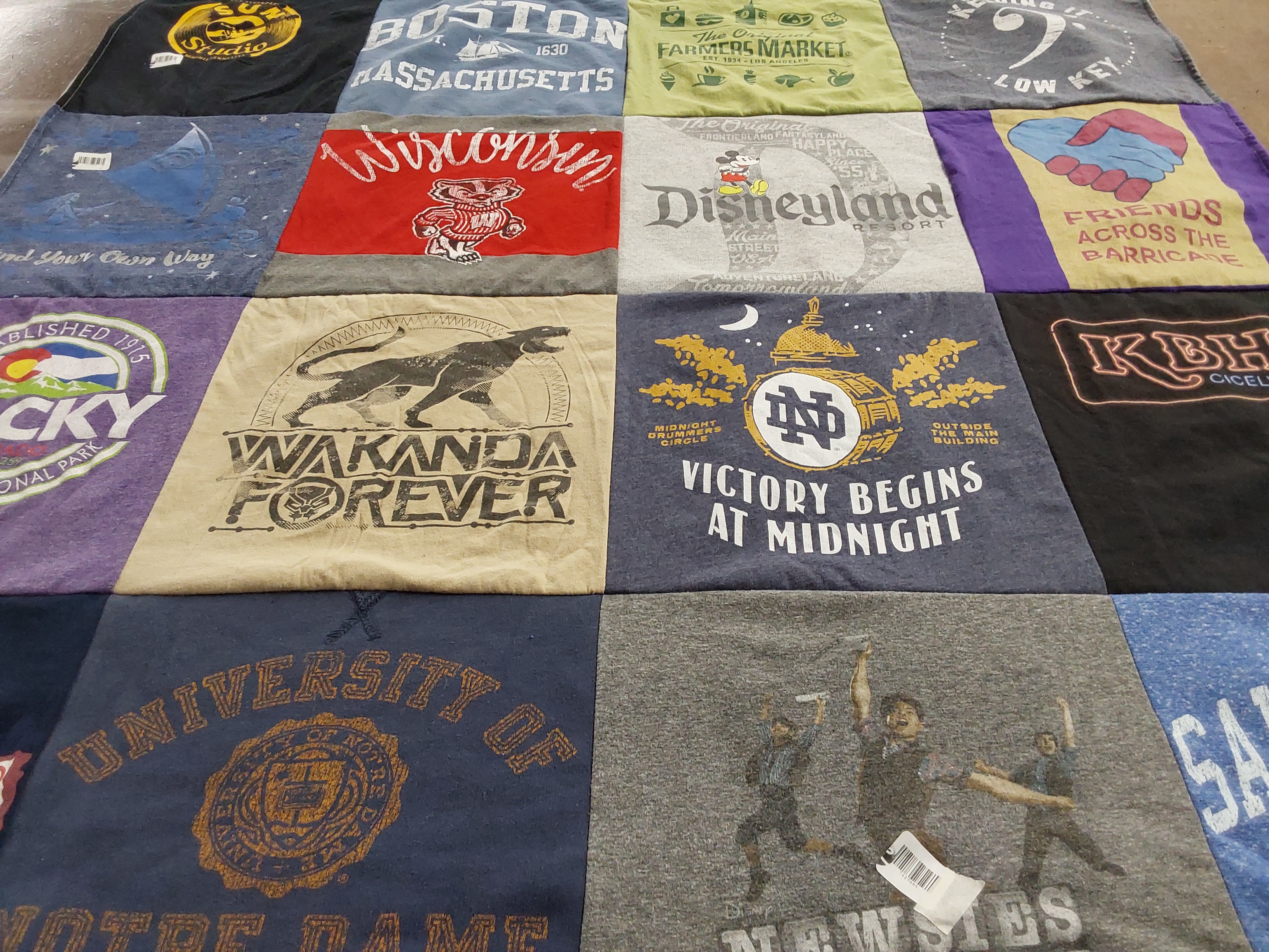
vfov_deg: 49.7
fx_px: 1026
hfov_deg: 63.4
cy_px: 476
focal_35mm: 28
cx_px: 634
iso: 125
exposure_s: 1/50
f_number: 1.9
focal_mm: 2.91
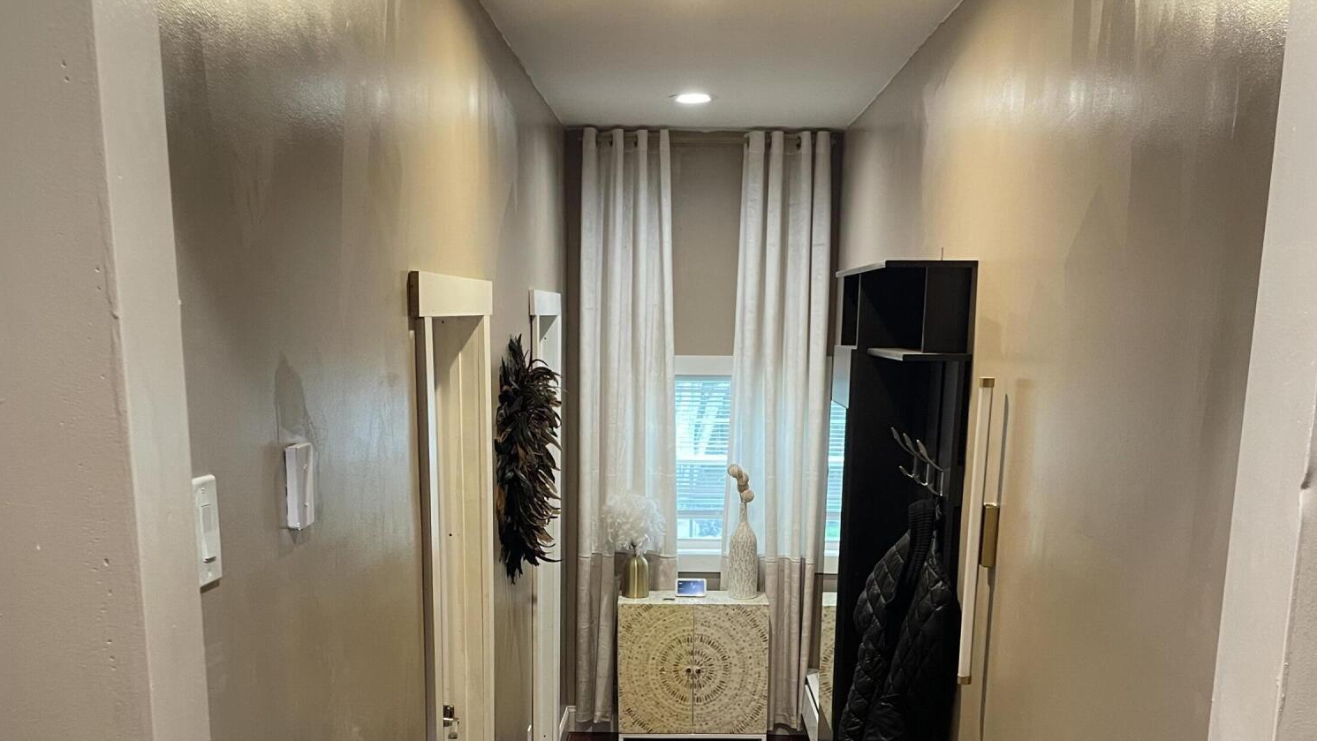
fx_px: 1327
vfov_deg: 30.1
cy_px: 642
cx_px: 659
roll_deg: -0.1
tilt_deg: -13.3
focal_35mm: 38
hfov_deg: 52.8
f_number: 1.6
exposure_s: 1/60
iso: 250
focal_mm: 4.2
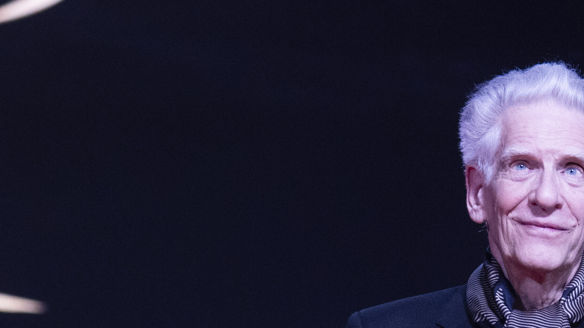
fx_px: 6783
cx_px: 788
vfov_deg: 2.8
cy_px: 736
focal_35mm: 438
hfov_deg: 4.9
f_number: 4
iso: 2000
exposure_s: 1/320
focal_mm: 88
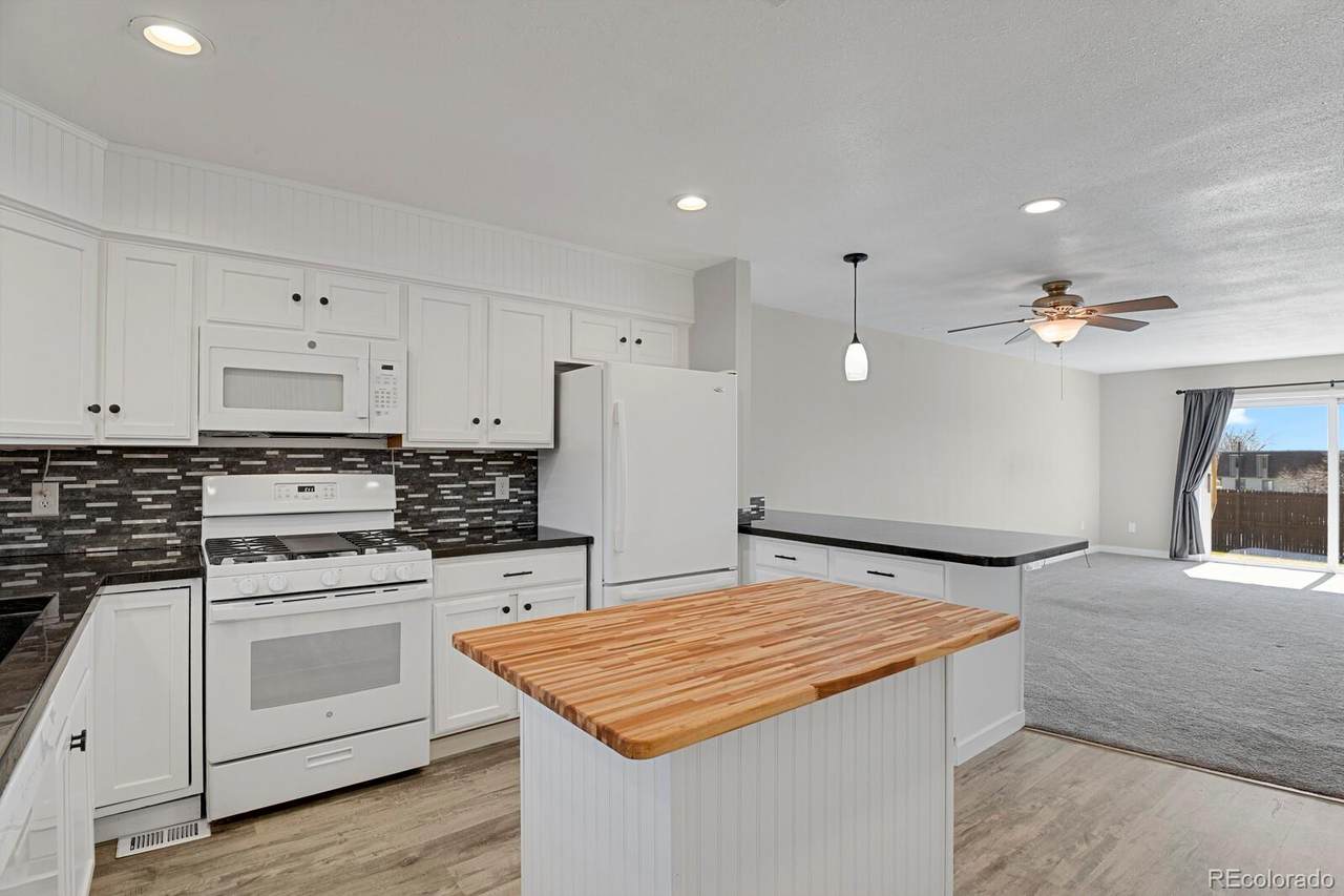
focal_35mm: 17
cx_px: 672
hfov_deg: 93.3
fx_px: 635
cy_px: 448
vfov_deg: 70.4
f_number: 8
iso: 250
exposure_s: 1/1.25
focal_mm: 17
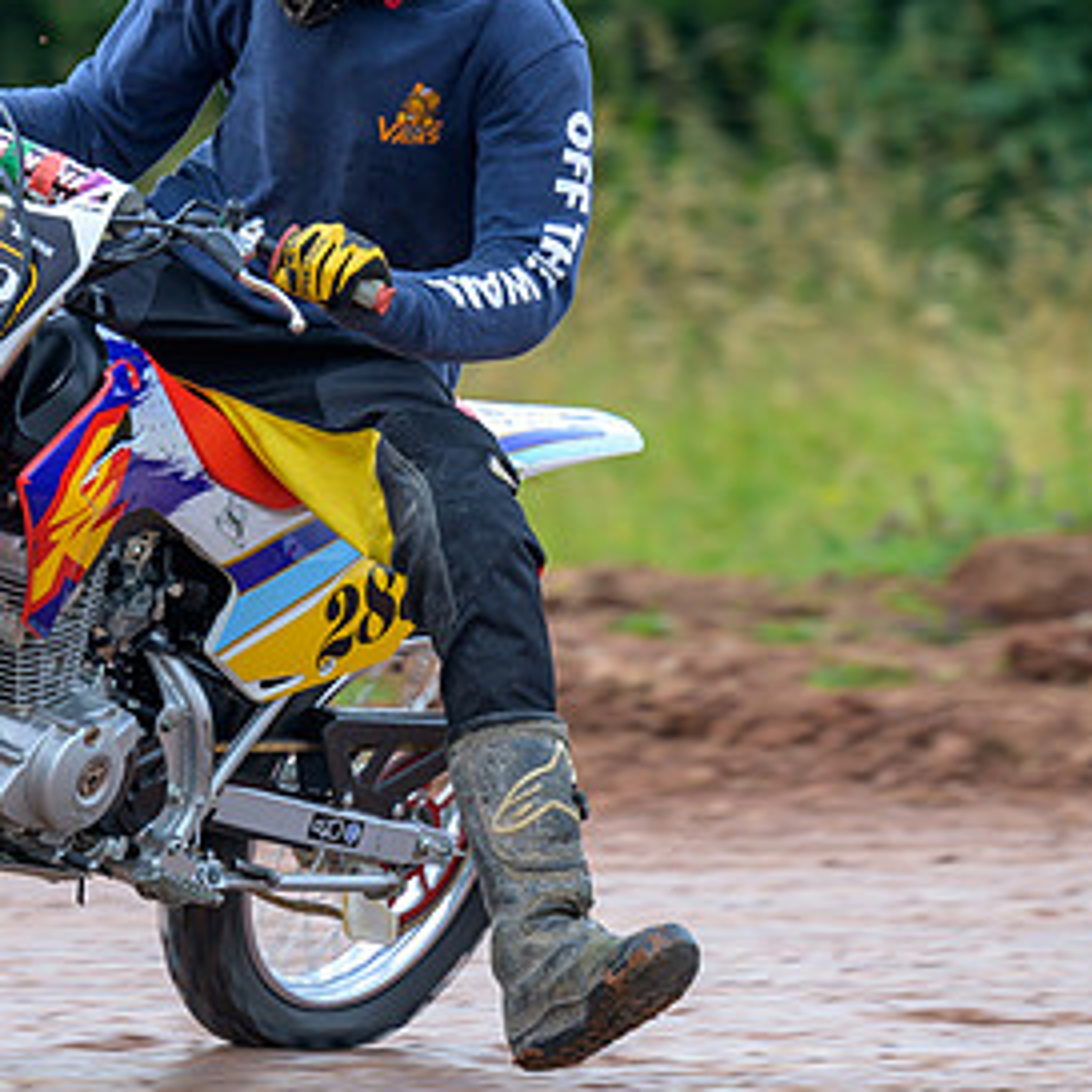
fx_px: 19915
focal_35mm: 558
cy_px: 343
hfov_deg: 3.1
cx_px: -284
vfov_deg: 3.1
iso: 140
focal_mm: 165
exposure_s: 1/320
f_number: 4
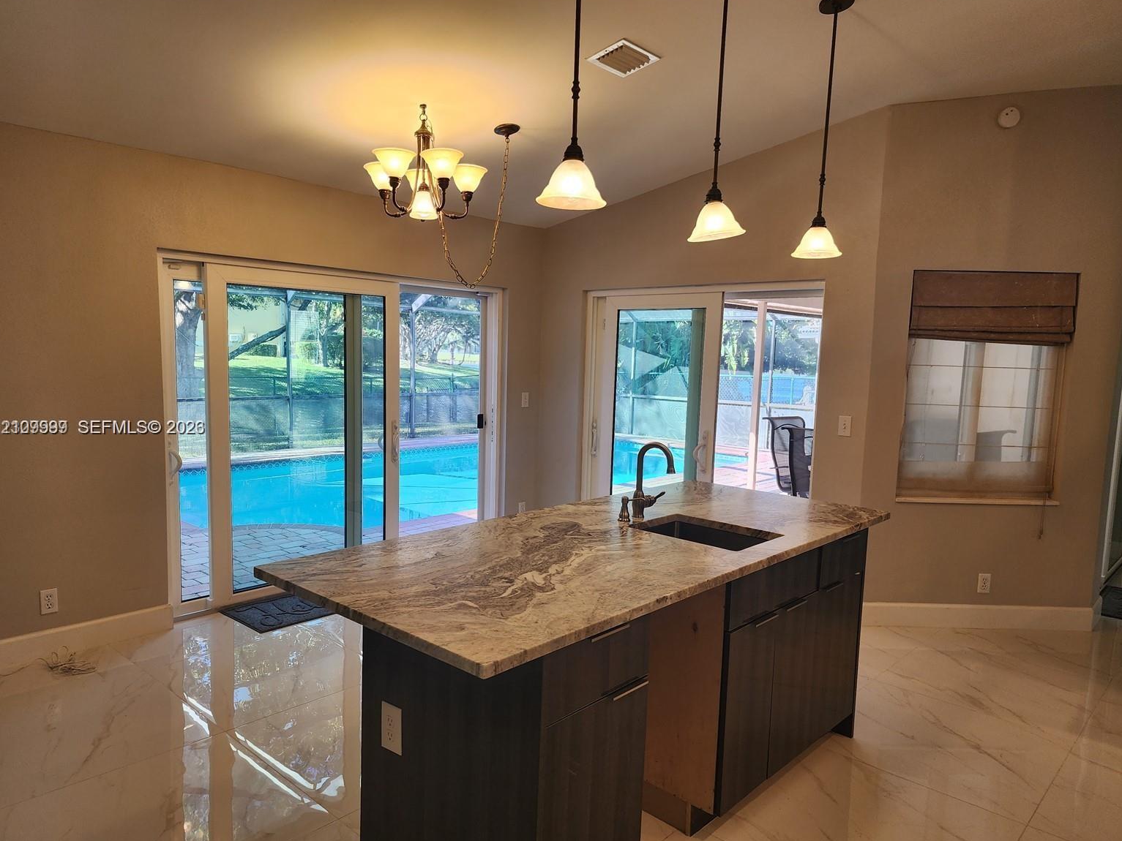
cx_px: 562
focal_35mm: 24
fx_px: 778
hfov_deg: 71.6
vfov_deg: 56.8
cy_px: 429
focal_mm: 6.4
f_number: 1.8
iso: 80
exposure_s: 1/120
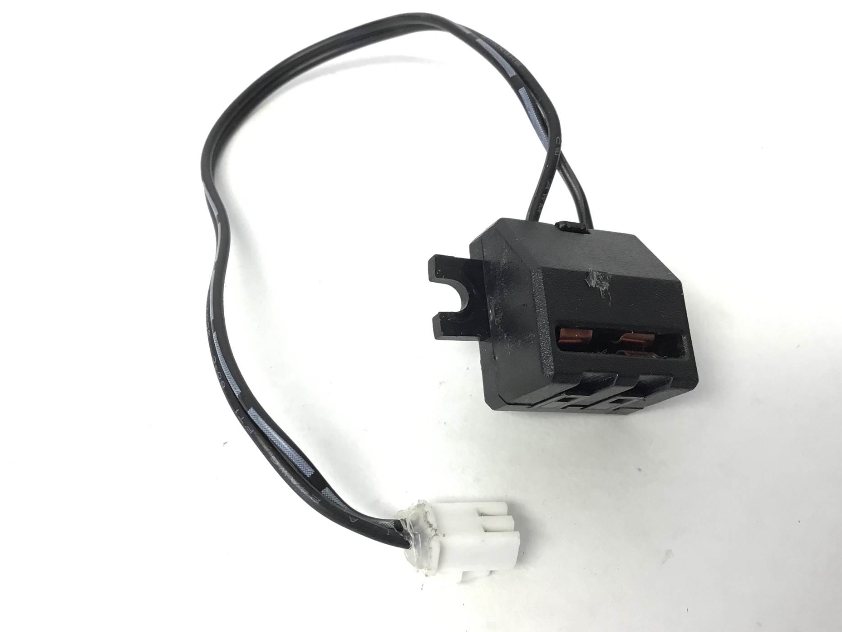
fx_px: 876
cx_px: 404
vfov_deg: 39.7
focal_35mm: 36
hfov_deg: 51.3
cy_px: 316
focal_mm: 3.3
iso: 50
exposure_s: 1/33
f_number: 2.4
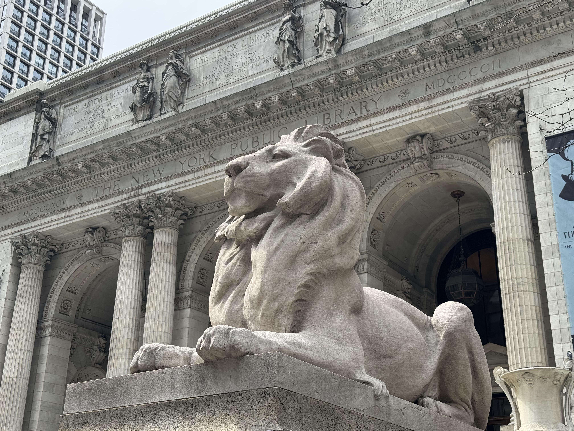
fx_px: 796
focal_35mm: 48
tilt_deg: +22.8
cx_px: 287
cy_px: 216
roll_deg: -0.7
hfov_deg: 39.7
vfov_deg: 30.3
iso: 64
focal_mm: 6.76
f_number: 1.78
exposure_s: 1/1427
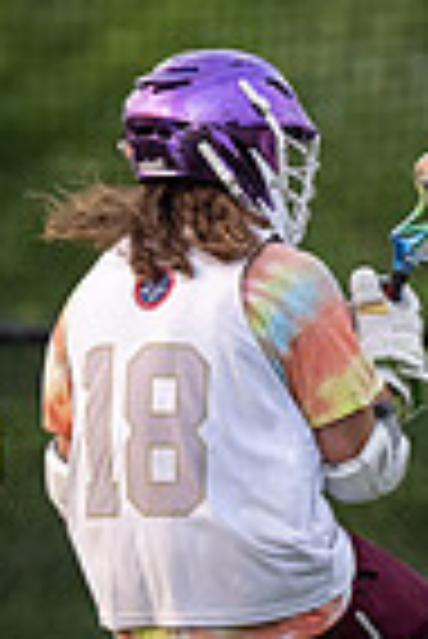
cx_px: -38
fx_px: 50431
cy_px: 361
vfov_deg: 0.7
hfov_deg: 0.5
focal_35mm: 2835
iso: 2000
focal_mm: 500
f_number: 5.6
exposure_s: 1/1000
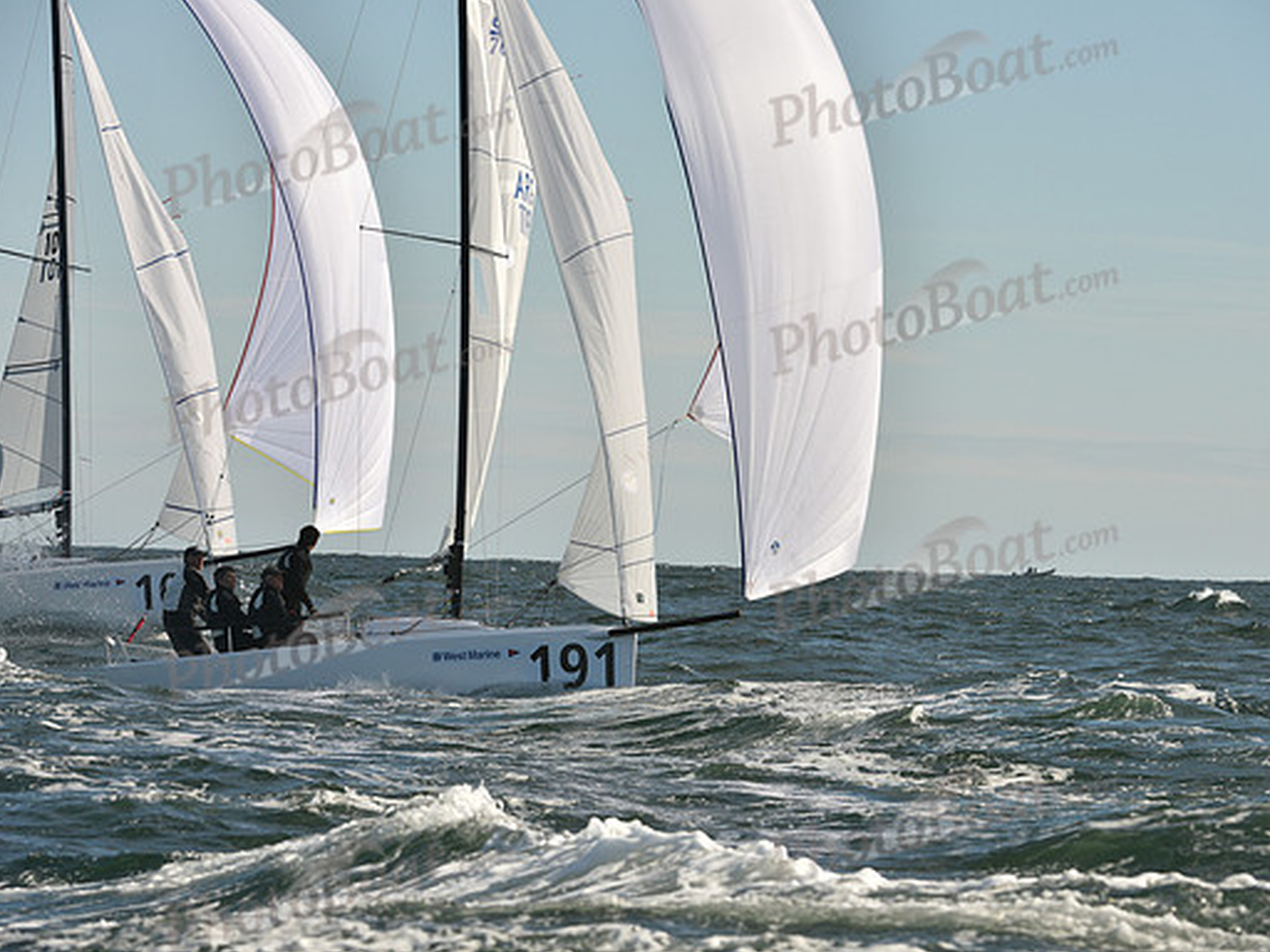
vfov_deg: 6.8
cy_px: 475
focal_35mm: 218
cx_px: 642
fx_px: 7998
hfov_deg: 9.1
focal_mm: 200
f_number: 8
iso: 250
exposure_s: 1/1000
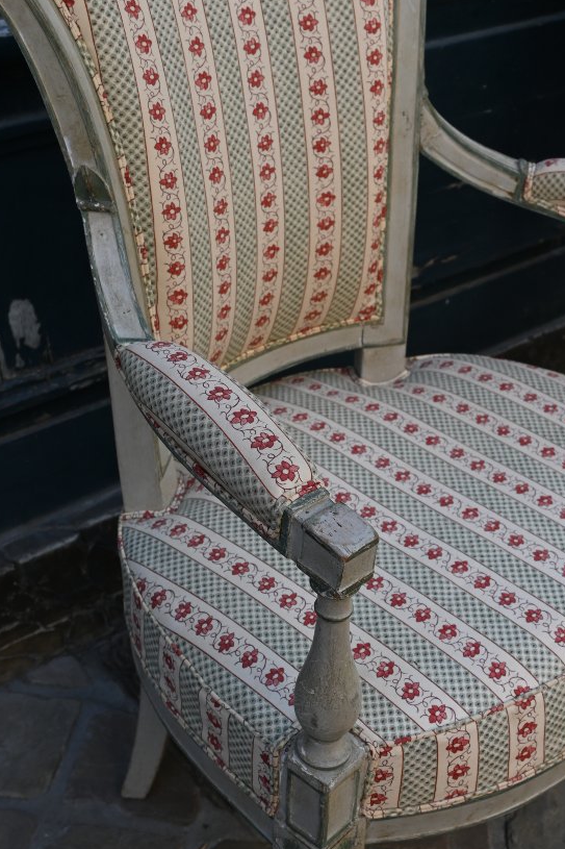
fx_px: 1274
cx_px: 387
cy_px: 419
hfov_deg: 24.8
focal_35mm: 54
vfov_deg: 36.8
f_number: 5.6
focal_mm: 24.5
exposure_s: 1/250
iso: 180
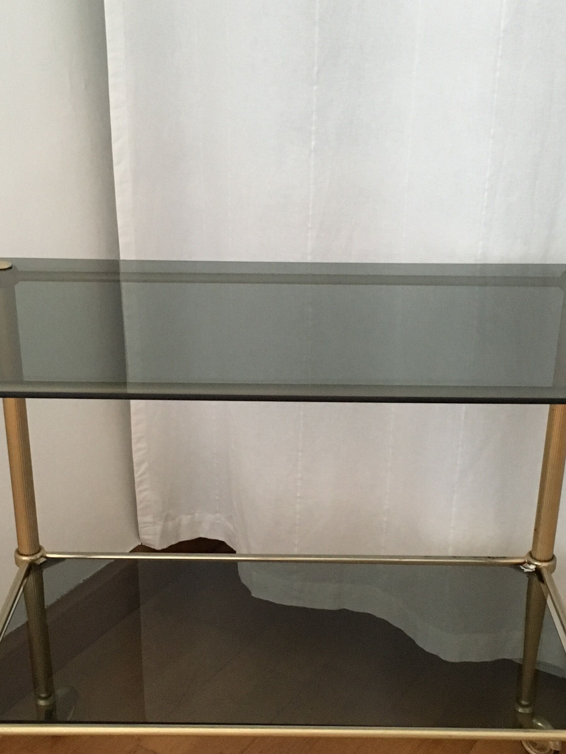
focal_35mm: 49
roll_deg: +0.2
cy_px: 451
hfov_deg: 29.7
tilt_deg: -24.6
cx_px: 280
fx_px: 1068
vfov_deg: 38.8
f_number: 2.2
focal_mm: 4.15
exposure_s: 1/17
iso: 250
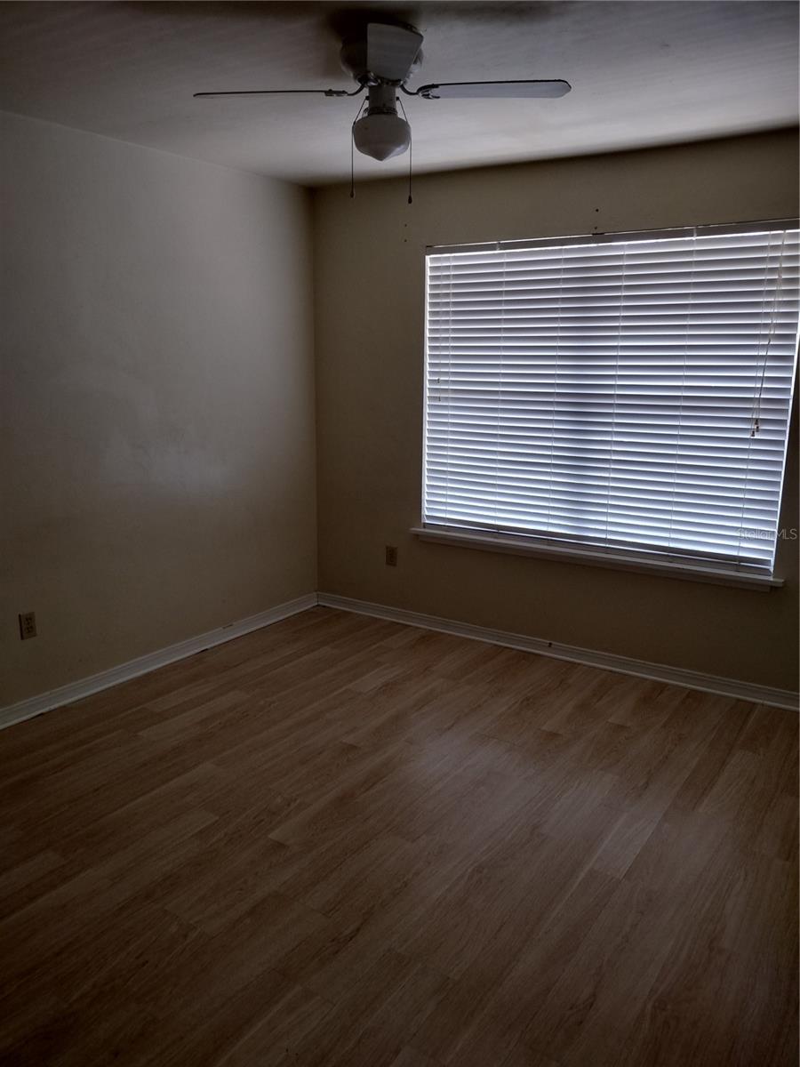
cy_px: 534
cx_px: 400
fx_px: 832
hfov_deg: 51.4
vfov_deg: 65.3
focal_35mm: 27
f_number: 1.7
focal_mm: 4.71
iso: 195
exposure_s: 1/120
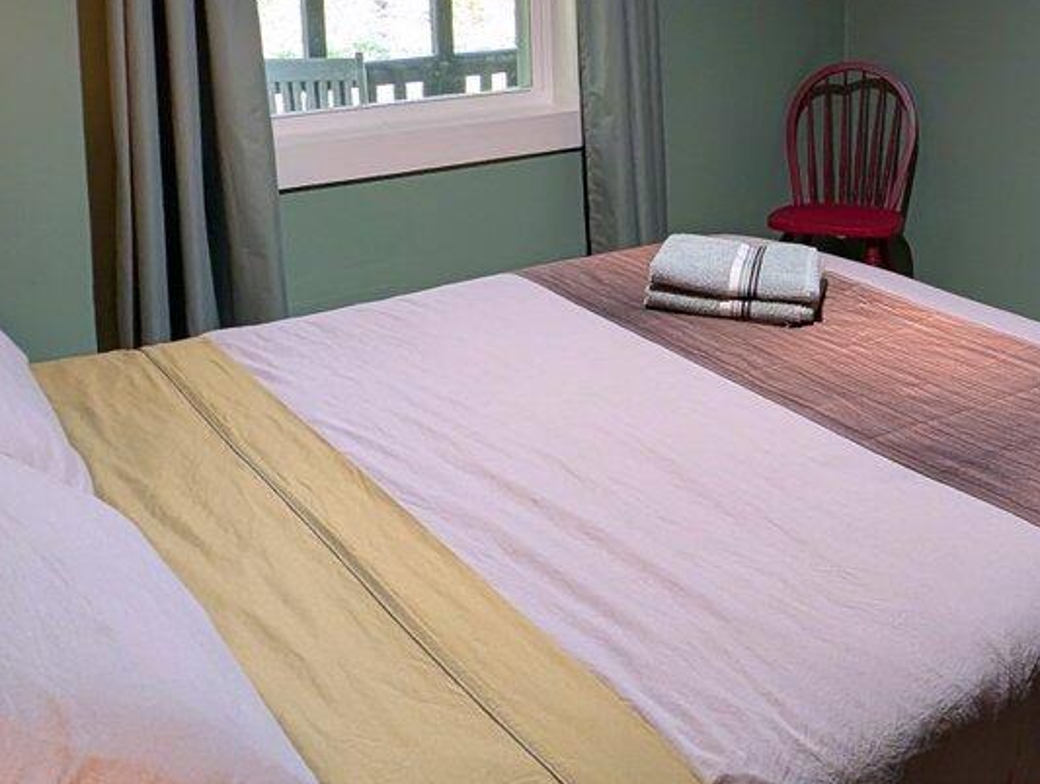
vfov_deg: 38.0
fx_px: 1084
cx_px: 734
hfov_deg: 49.9
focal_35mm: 36
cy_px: 134
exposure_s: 1/24
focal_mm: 2.02
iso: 193
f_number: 1.7
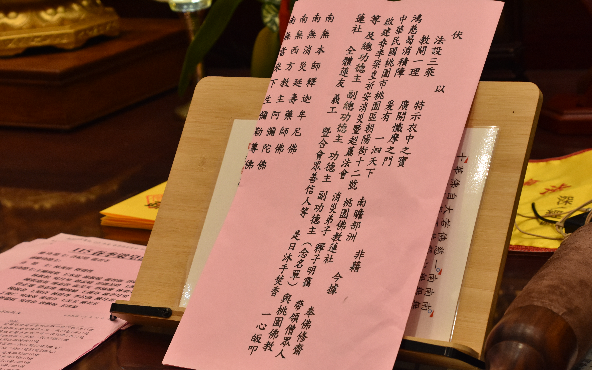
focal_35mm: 89
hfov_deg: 23.3
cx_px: 295
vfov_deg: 14.7
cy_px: 194
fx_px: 1436
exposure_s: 1/200
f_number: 7.1
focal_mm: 58
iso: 1600
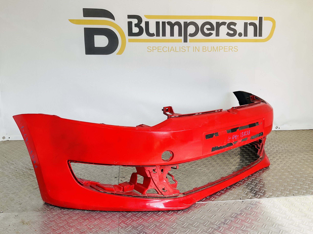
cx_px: 156
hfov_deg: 61.7
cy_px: 117
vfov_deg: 48.2
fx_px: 262
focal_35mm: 29
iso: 16
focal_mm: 3
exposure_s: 1/264
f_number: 1.8
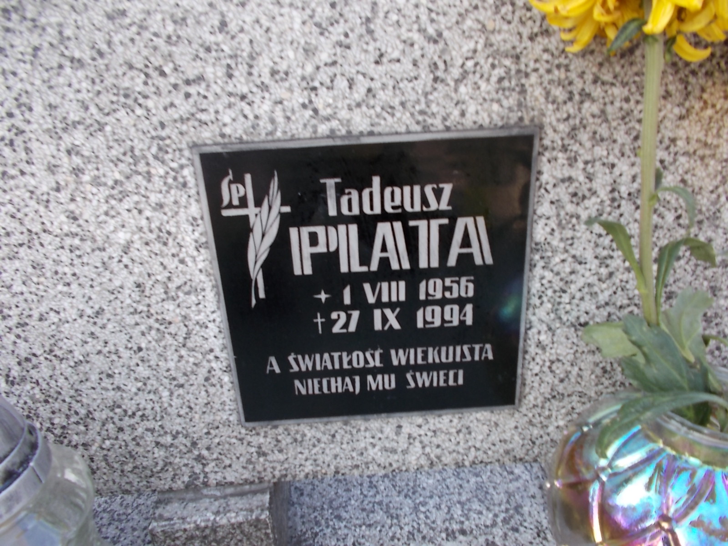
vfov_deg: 53.1
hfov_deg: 67.3
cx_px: 364
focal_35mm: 26
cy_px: 273
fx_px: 547
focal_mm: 4.6
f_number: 3.2
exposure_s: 1/80
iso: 80
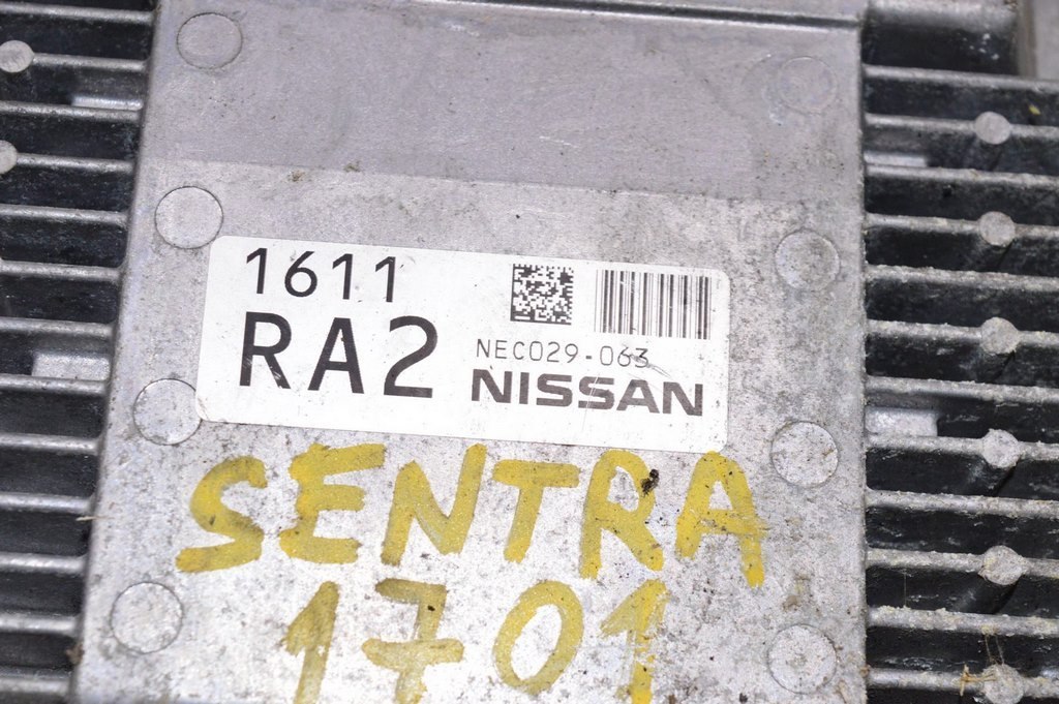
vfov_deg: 17.5
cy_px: 352
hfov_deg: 26.0
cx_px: 530
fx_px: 2293
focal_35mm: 78
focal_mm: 52
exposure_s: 1/160
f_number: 8
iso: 1600
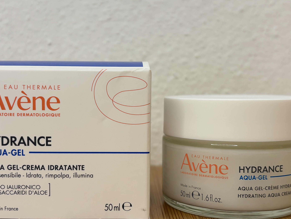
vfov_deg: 27.5
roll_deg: +0.1
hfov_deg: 36.1
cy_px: 124
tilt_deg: -5.3
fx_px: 446
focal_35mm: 53
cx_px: 131
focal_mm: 5.96
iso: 64
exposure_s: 1/100
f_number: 1.6
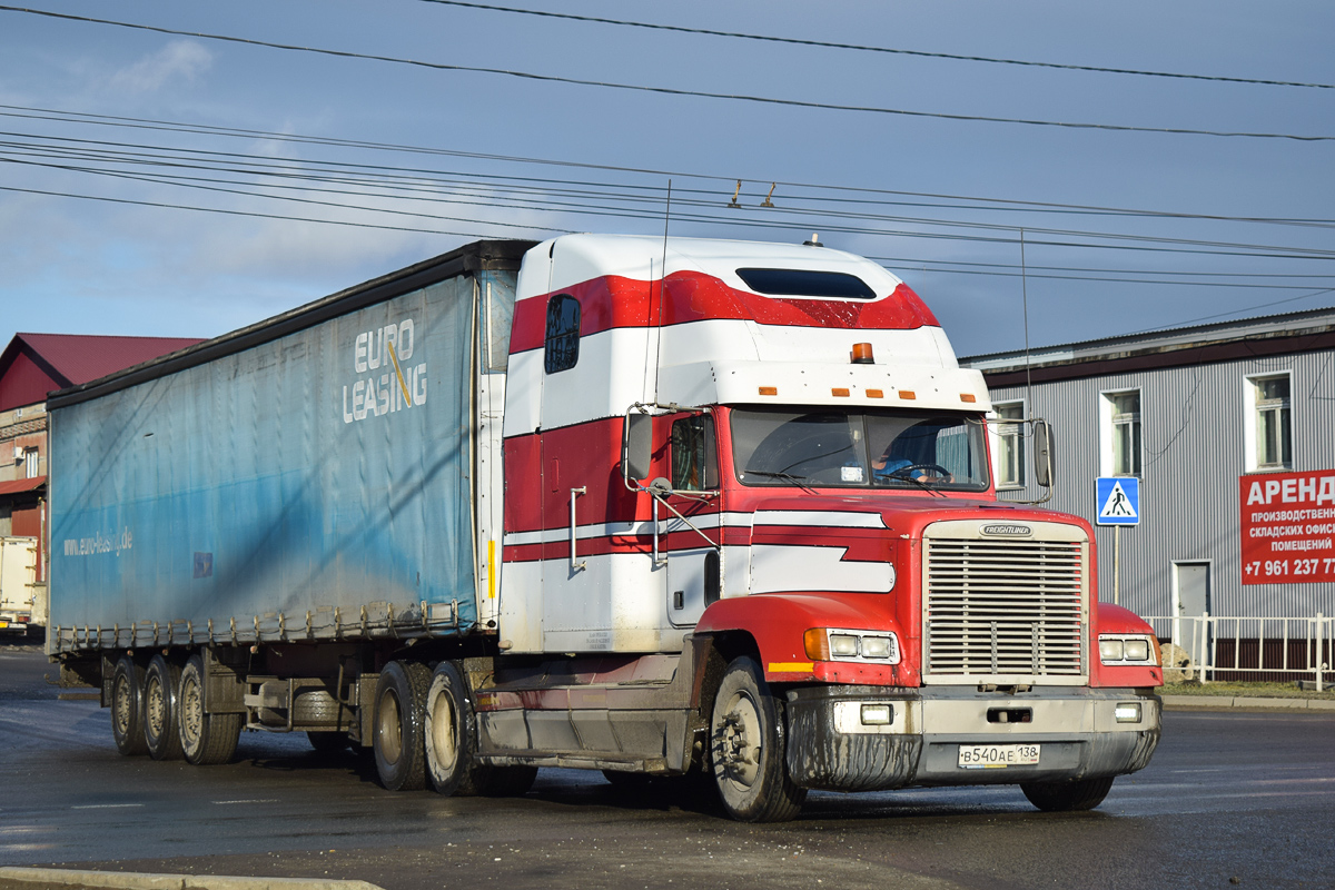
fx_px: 2670
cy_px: 445
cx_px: 668
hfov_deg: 28.1
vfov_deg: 18.9
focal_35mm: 72
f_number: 6.3
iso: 100
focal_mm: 48
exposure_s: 1/800
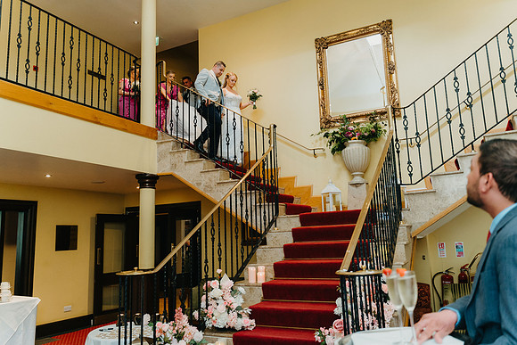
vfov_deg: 46.4
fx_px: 402
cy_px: 172
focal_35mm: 28
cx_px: 258
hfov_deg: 65.5
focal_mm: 28
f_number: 2.8
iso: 1250
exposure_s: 1/160
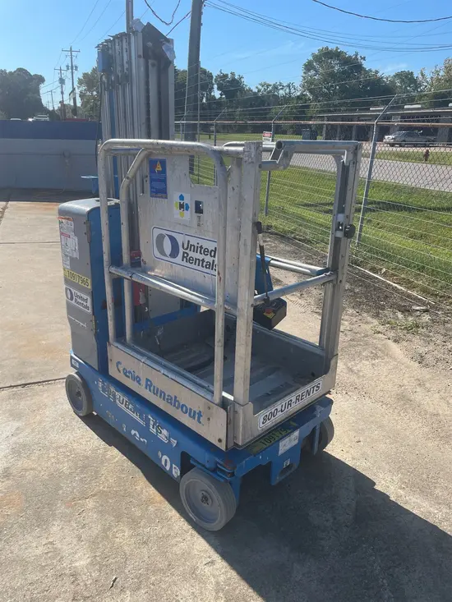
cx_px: 226
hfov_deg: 53.1
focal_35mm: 26
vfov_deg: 67.3
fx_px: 453
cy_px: 301
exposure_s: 1/3205
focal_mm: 4.2
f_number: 1.6
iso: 32
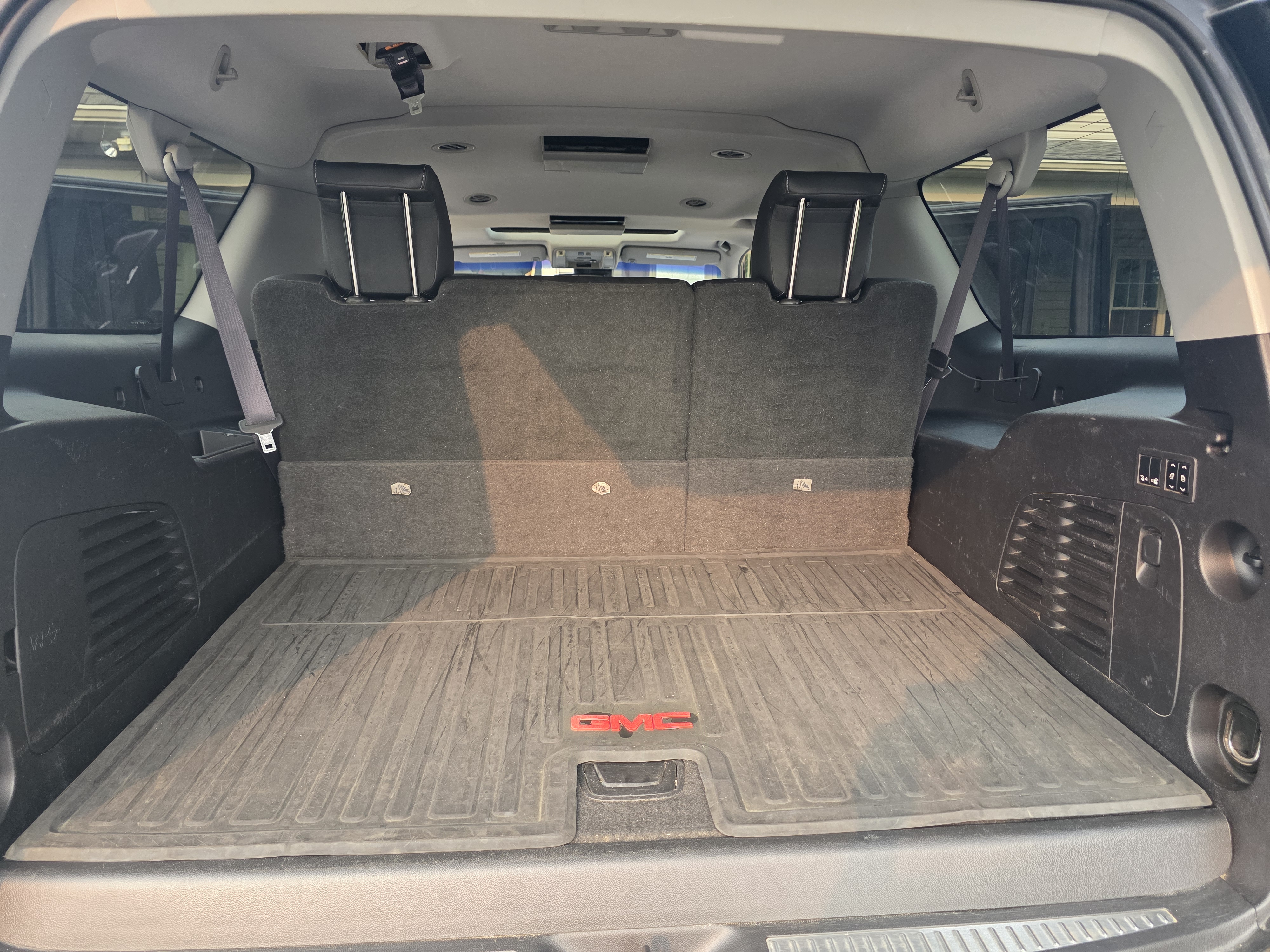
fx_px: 844
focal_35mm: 23
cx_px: 635
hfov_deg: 73.9
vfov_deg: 58.9
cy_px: 476
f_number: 1.7
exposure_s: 1/180
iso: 160
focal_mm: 6.3
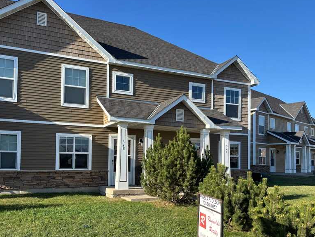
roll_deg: -0.9
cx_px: 173
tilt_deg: +1.9
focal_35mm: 34
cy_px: 149
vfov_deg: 41.5
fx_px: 309
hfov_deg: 53.9
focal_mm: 5.96
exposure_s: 1/1845
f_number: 1.6
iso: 50
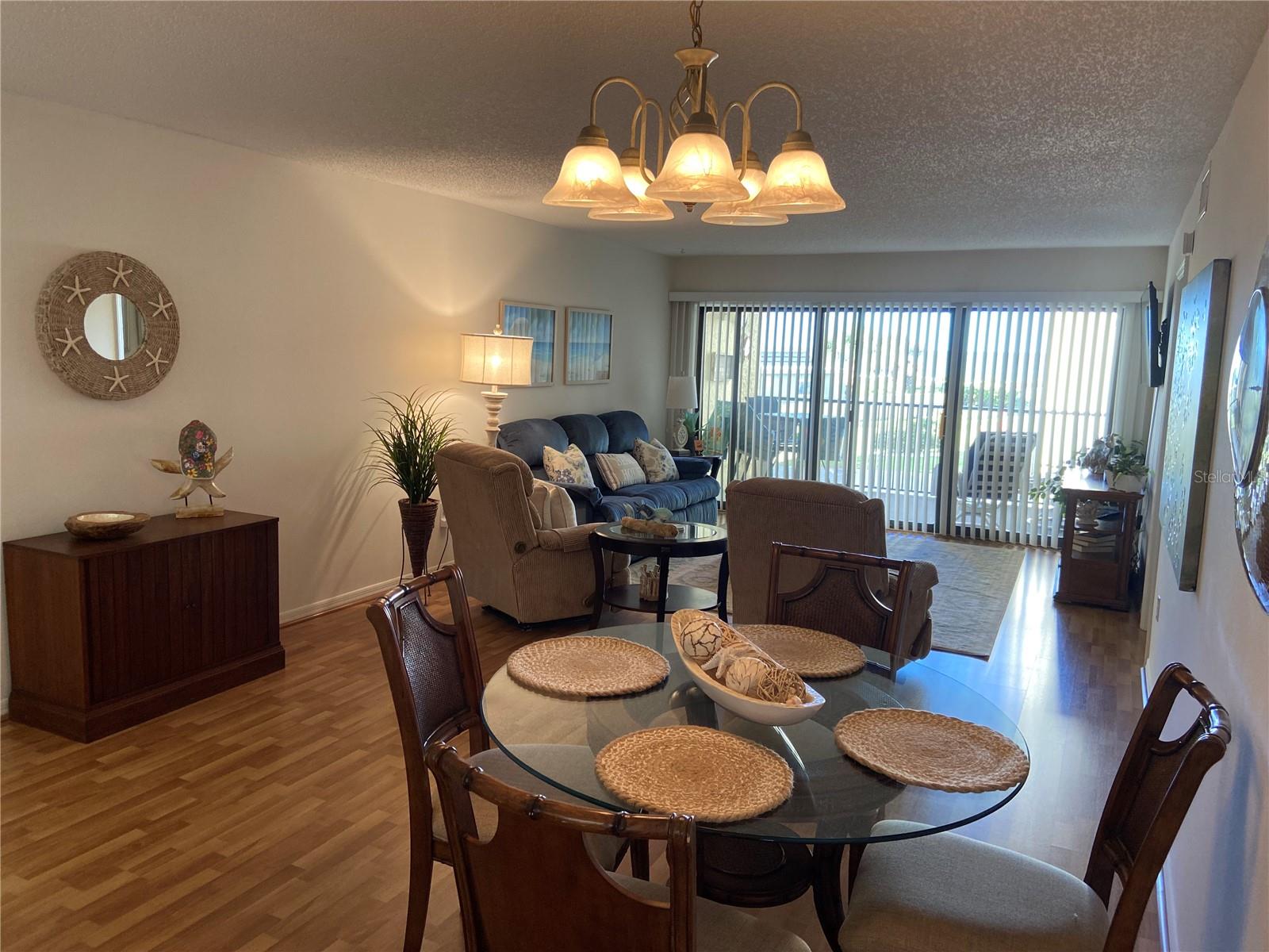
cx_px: 634
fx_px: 953
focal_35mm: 26
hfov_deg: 67.3
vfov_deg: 53.1
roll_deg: -1.5
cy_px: 476
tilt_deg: -7.6
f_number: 1.8
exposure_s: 1/60
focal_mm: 4.25
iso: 125
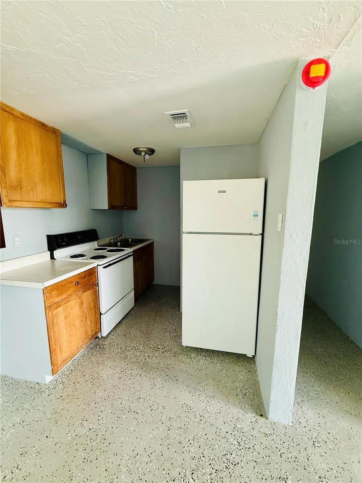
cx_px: 181
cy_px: 242
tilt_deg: -7.2
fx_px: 195
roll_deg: +0.3
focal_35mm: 14
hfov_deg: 85.7
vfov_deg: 102.1
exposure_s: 1/78
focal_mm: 2.22
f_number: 2.2
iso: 320
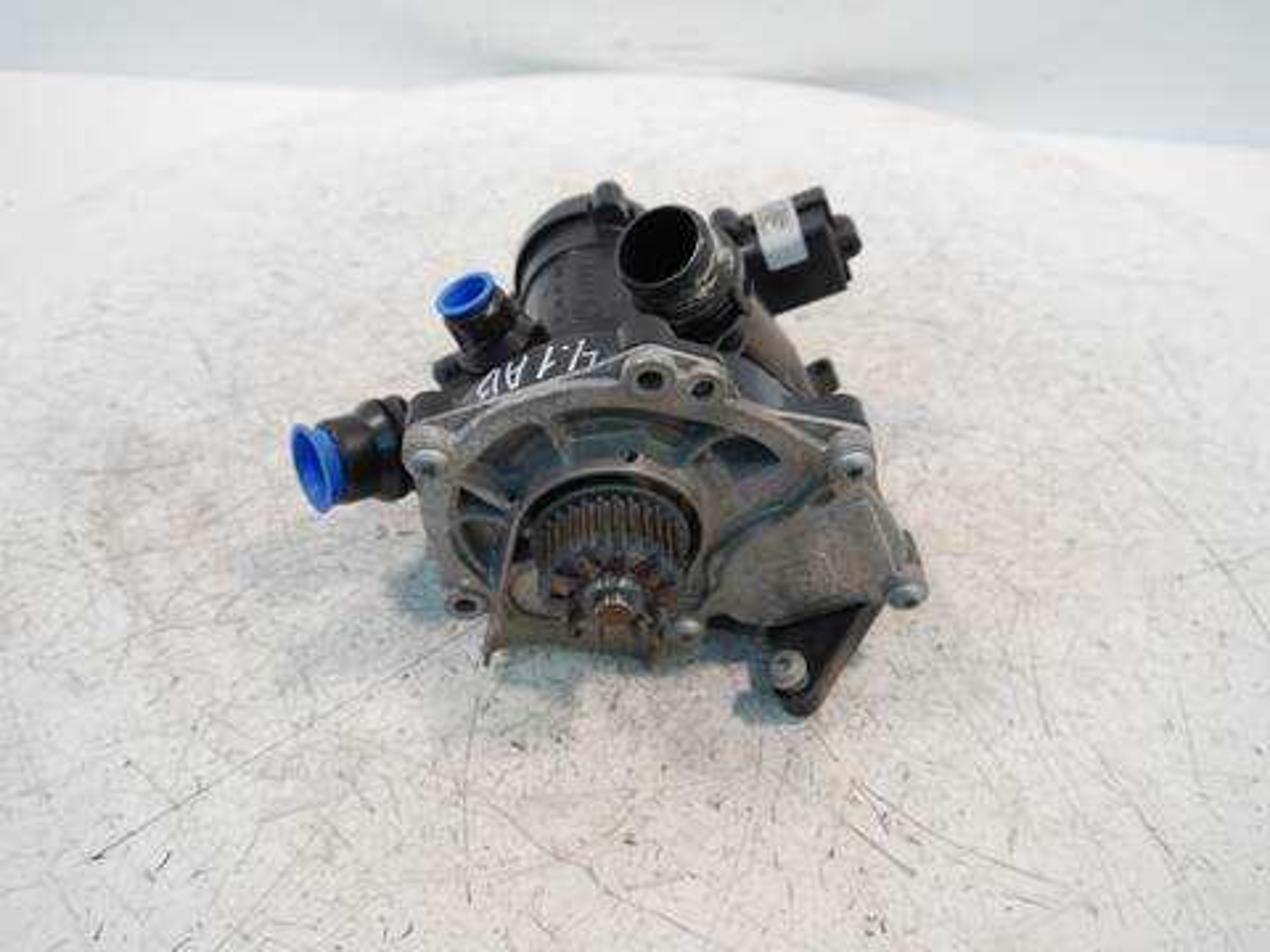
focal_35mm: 28
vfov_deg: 49.7
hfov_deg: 63.4
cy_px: 476
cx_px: 635
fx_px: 1027
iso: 500
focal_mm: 14
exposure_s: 1/60
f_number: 3.5
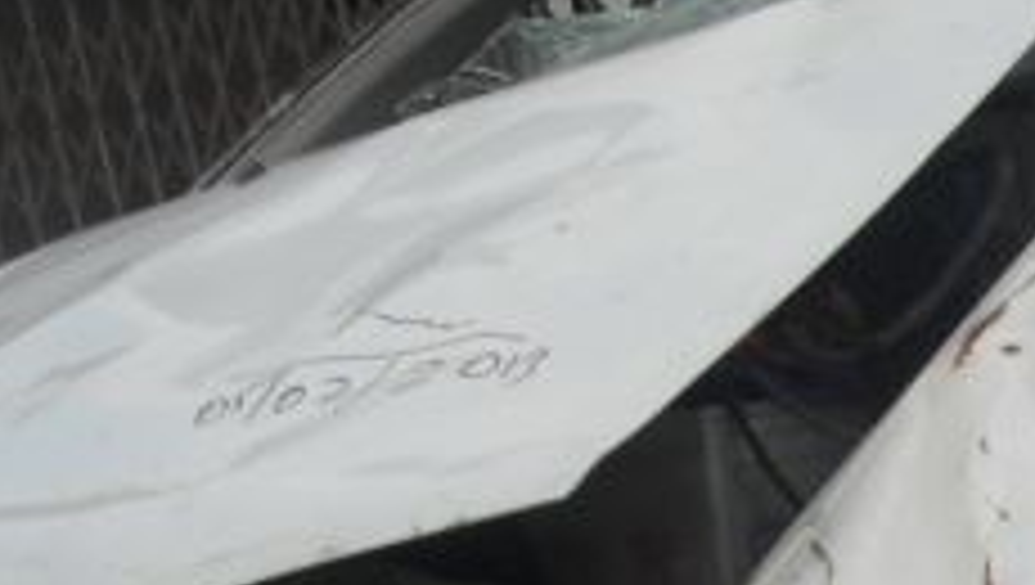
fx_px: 3160
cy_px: 670
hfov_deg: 17.5
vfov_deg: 10.4
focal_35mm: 115
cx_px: 1346
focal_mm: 6.3
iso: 80
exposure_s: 1/180
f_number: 8.3
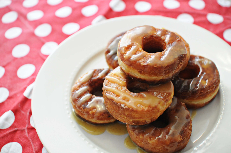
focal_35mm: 45
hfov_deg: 43.7
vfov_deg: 29.8
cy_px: 76
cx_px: 116
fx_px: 288
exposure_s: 1/50
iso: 1000
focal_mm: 30
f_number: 3.5
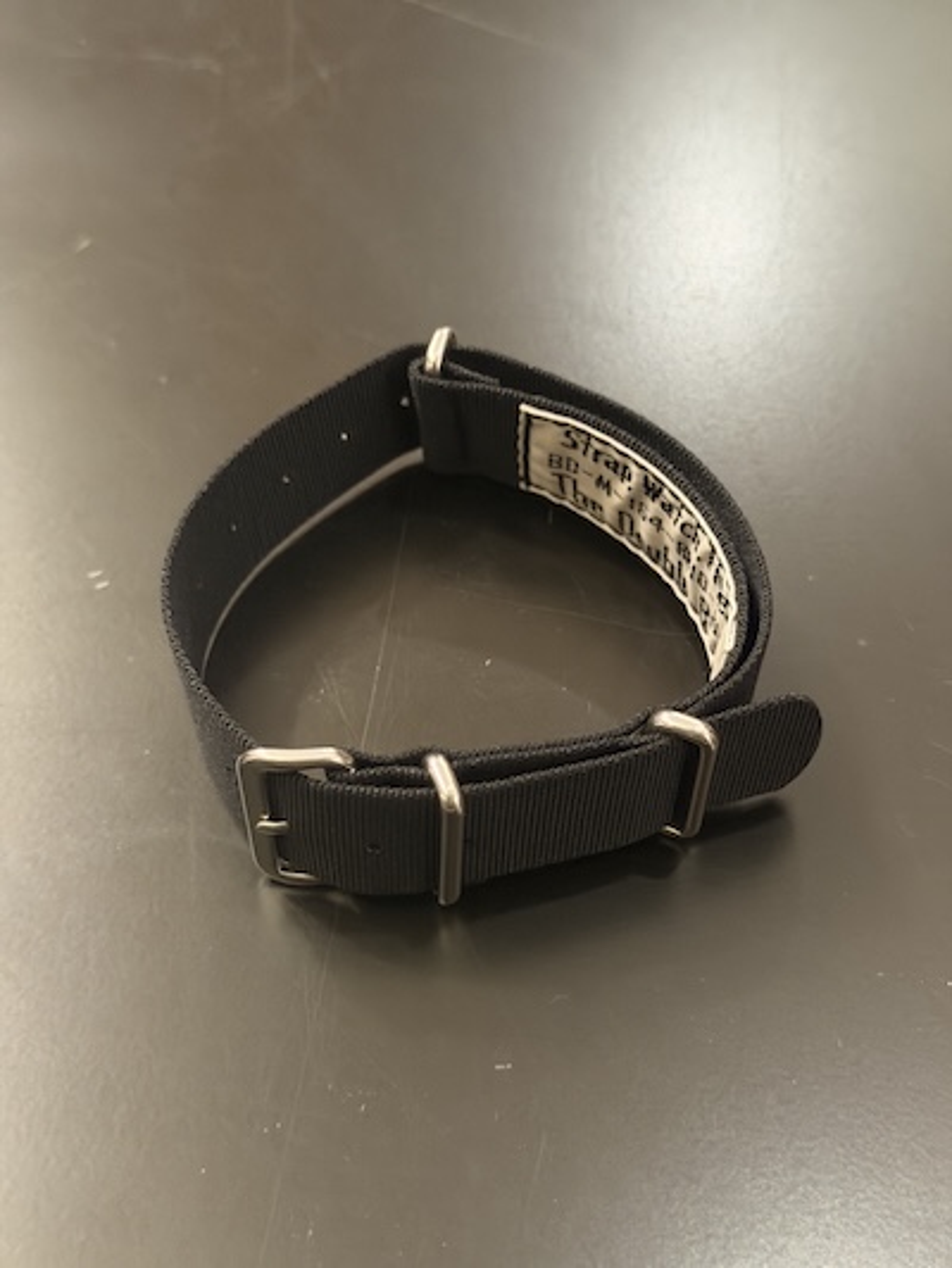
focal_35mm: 48
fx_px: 1759
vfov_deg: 39.6
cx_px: 476
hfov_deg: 30.3
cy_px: 634
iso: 800
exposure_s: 1/30
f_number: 1.78
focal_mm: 6.76
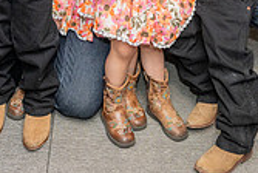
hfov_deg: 21.8
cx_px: 97
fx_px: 668
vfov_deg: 13.9
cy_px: -81
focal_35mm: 93
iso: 800
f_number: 3.2
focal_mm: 24
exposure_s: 1/160
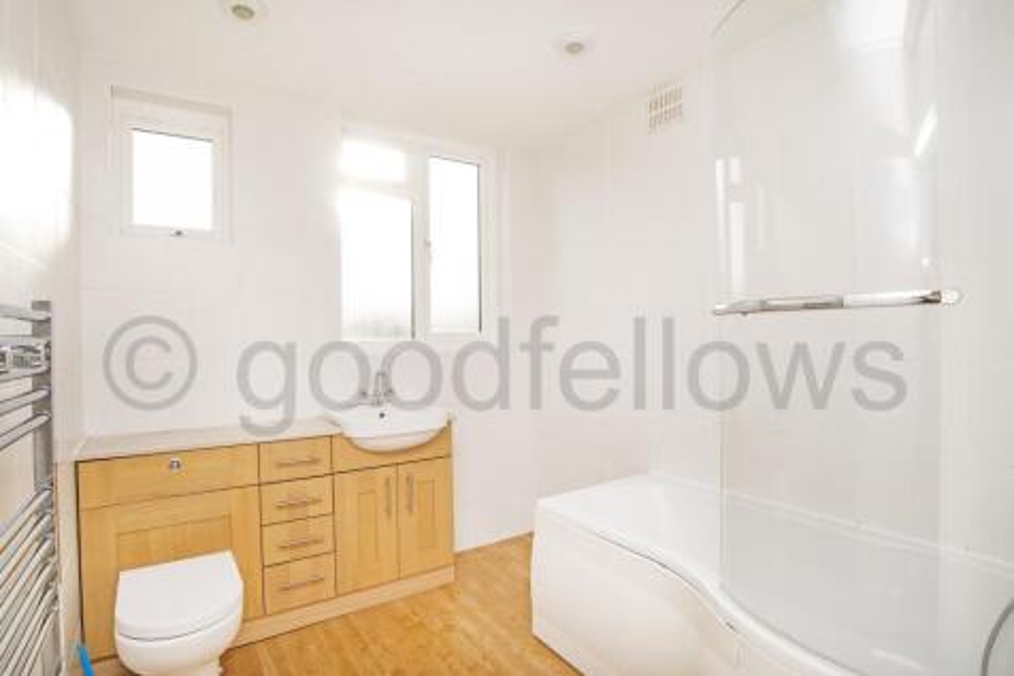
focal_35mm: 18
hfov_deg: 90.0
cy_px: 338
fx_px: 507
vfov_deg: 67.3
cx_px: 507
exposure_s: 1/200
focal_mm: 18
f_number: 10
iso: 200
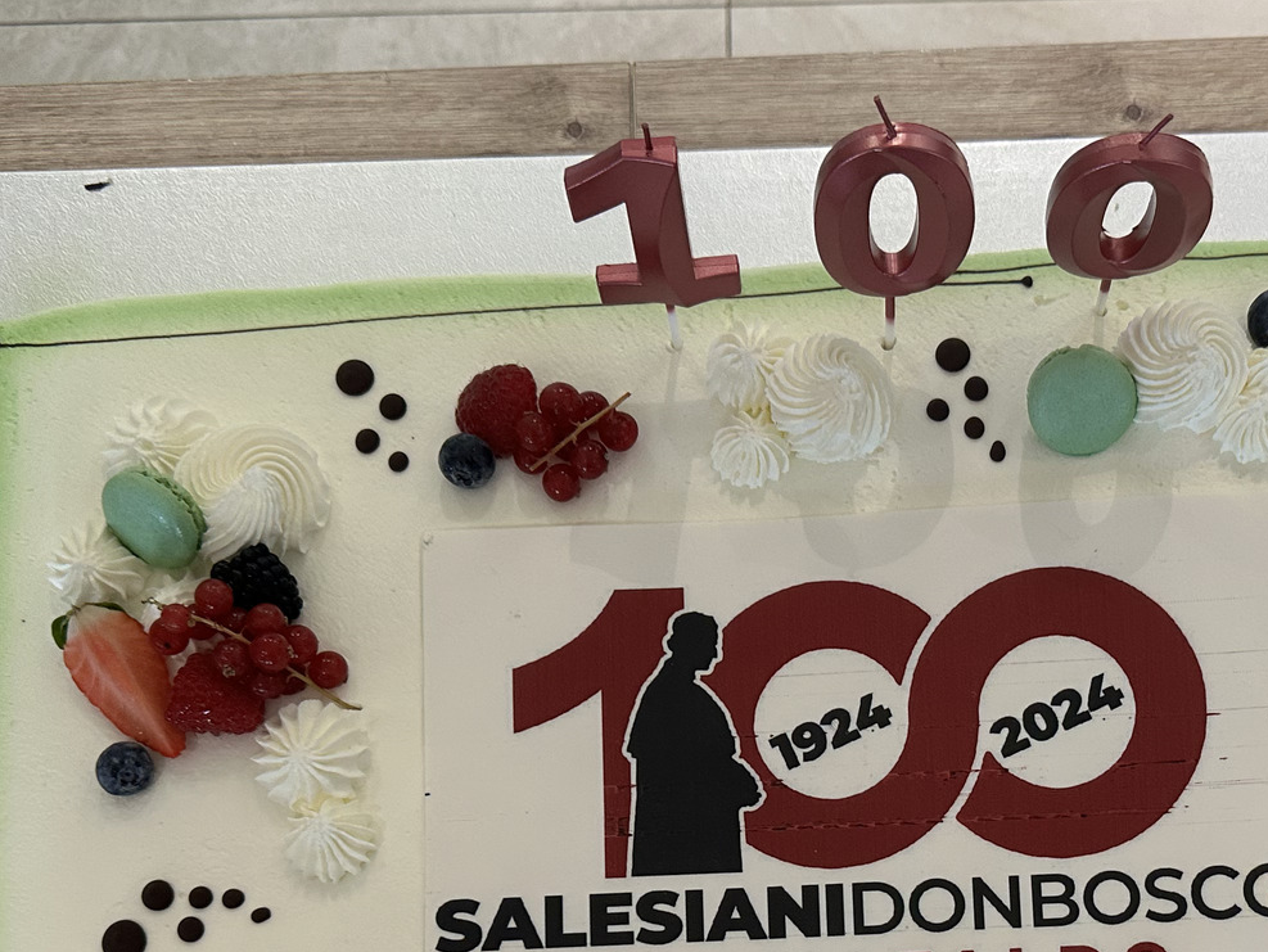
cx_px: 843
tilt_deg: -78.1
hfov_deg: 38.5
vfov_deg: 28.4
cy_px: 877
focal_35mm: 49
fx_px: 1796
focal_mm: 6.86
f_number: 1.78
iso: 160
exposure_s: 1/100
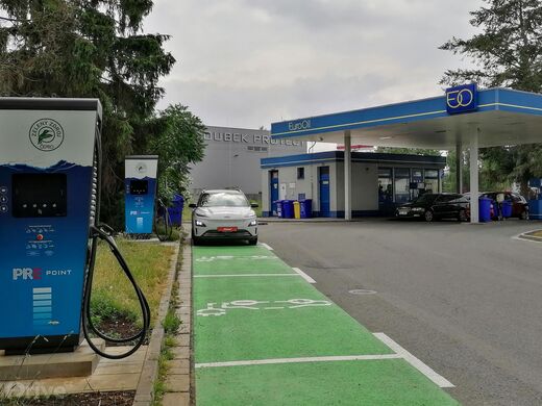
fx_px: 642
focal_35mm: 41
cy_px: 203
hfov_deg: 45.8
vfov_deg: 35.1
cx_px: 271
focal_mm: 5.3
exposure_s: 1/2079
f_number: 1.8
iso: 50
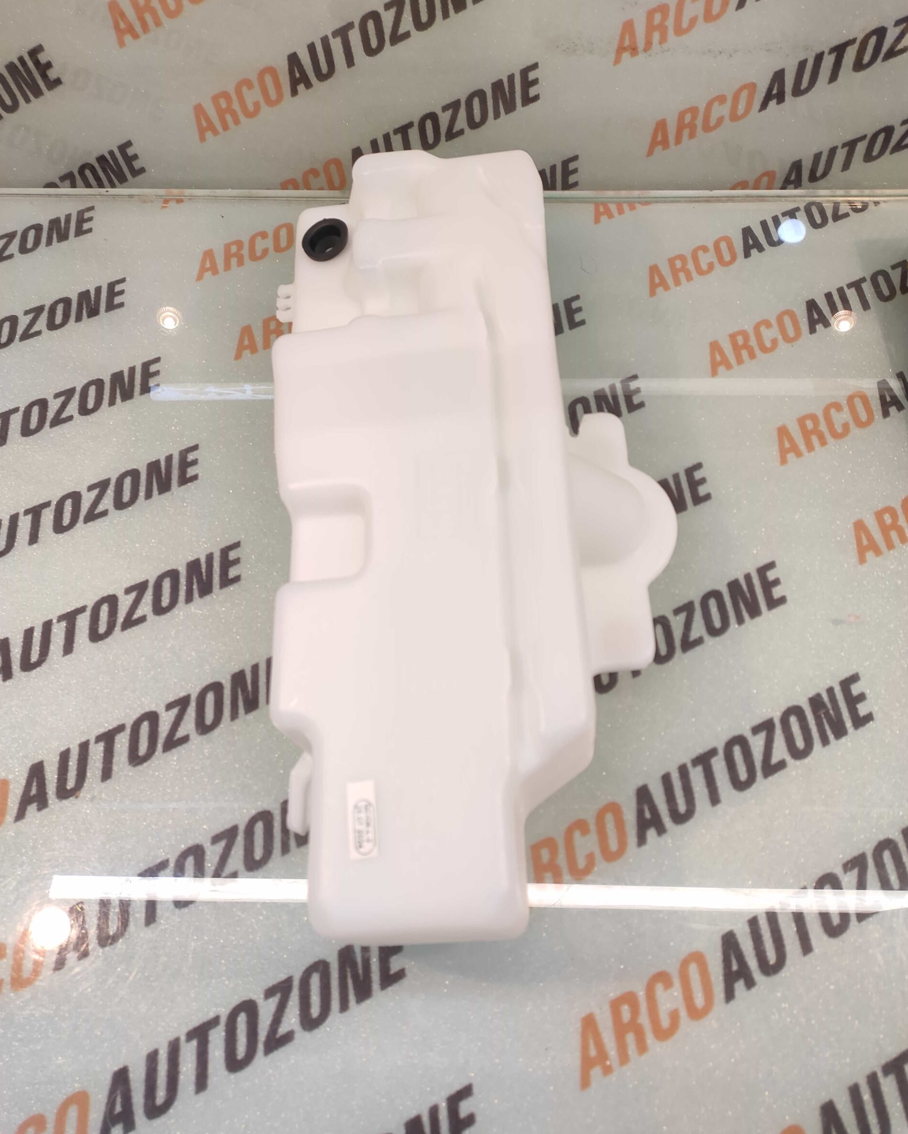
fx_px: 605
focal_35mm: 18
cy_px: 543
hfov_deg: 73.8
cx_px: 451
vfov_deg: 86.3
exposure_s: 1/33
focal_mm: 4.74
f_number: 1.79
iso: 130
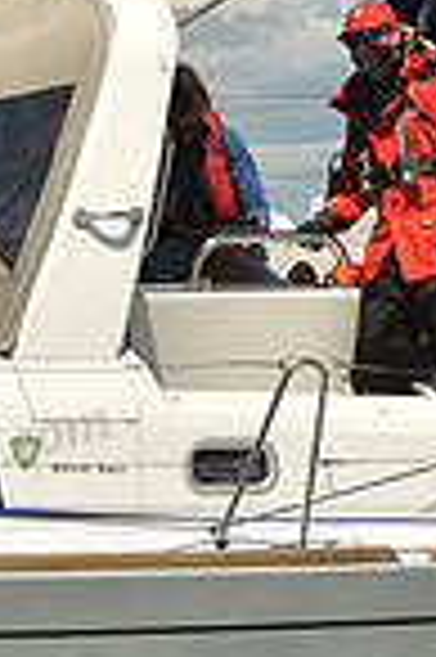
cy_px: 191
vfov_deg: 6.3
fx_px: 5936
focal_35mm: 326
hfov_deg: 4.2
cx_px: 346
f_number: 13
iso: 320
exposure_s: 1/800
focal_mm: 82
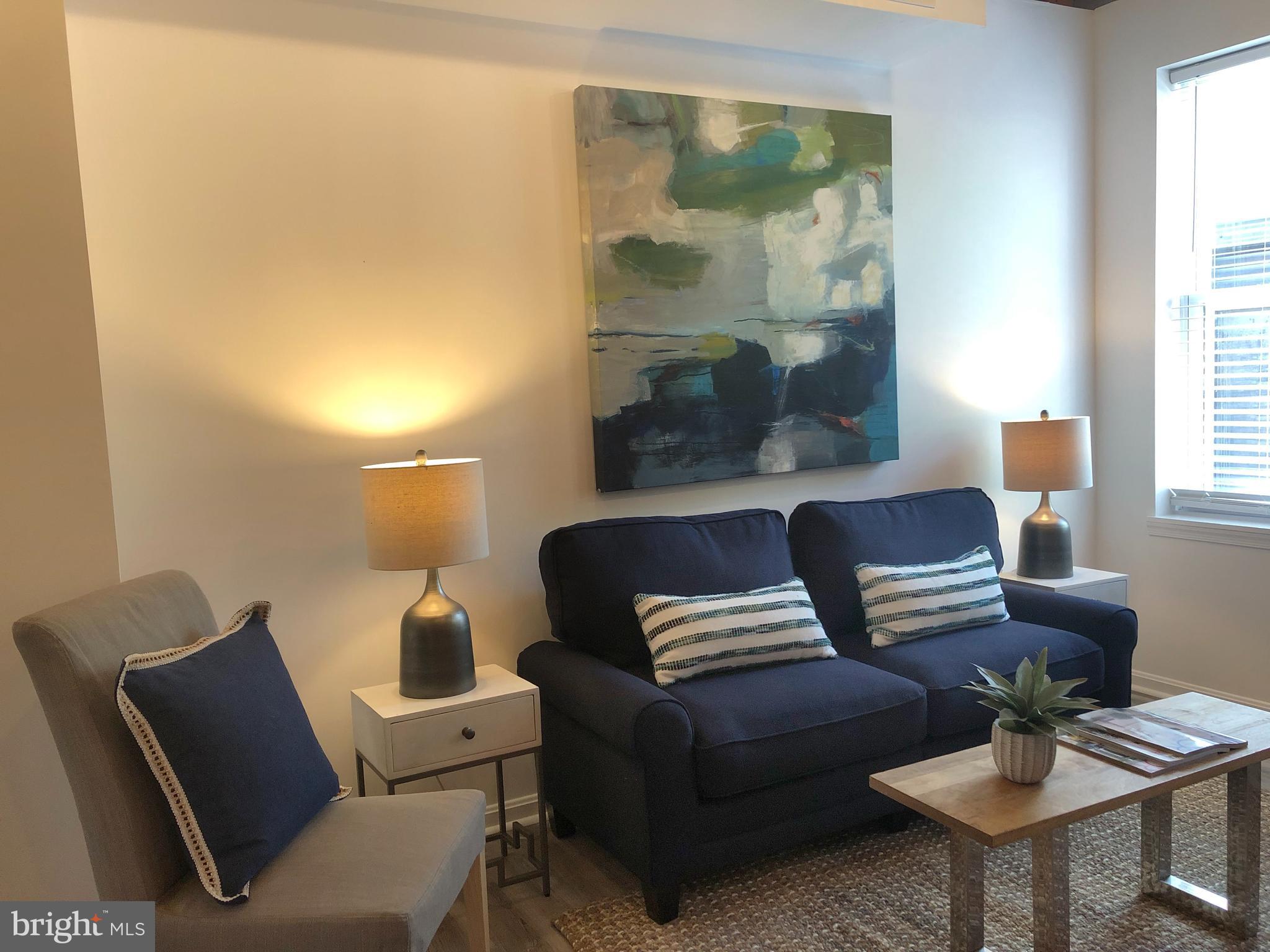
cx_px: 635
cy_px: 476
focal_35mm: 28
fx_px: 1027
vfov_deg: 49.7
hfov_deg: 63.4
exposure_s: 1/24
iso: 40
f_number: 1.8
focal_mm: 4
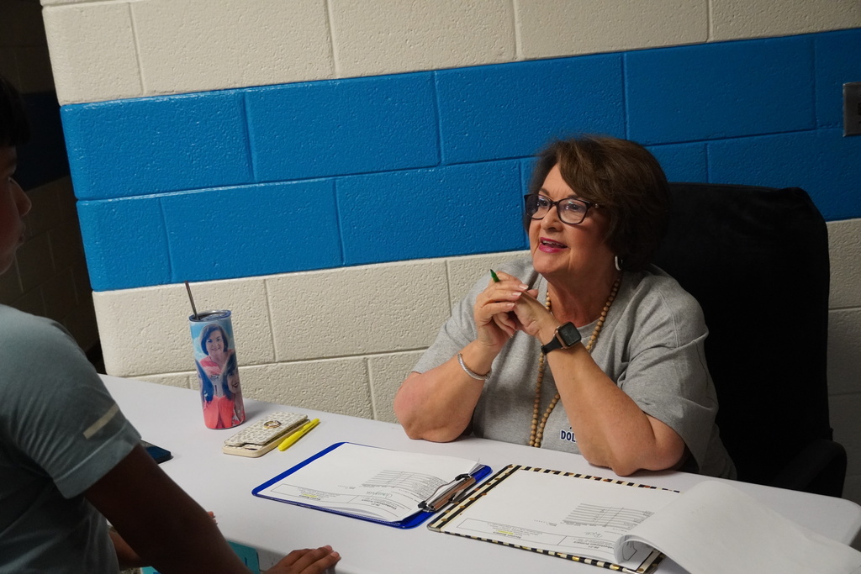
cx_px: 430
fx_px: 1076
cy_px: 287
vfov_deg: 29.9
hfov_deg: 43.6
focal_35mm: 45
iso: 4000
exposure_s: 1/160
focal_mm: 30
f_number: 4.5
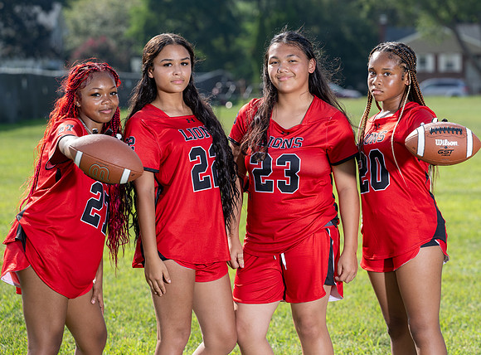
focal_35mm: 139
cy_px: 137
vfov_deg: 10.6
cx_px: 312
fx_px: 1915
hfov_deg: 14.3
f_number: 4
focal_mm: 104
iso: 64
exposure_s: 1/250
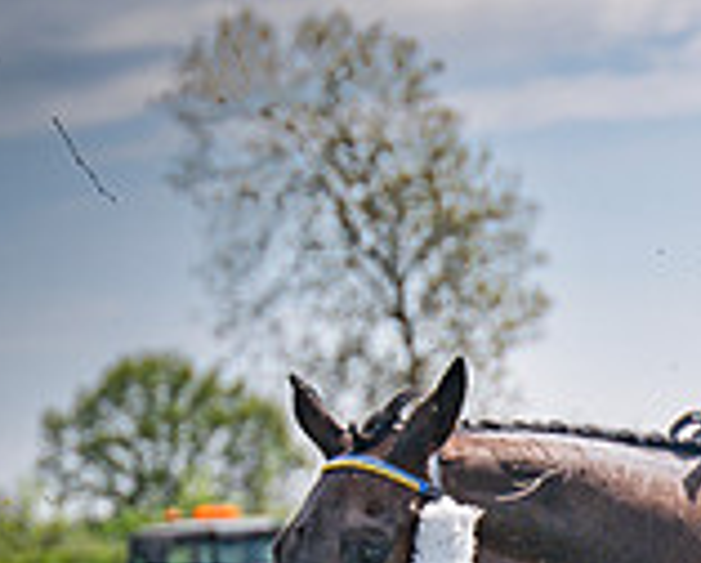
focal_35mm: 484
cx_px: 1160
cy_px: 924
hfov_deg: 4.0
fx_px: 10054
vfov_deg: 3.2
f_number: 4
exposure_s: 1/2500
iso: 200
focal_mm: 98
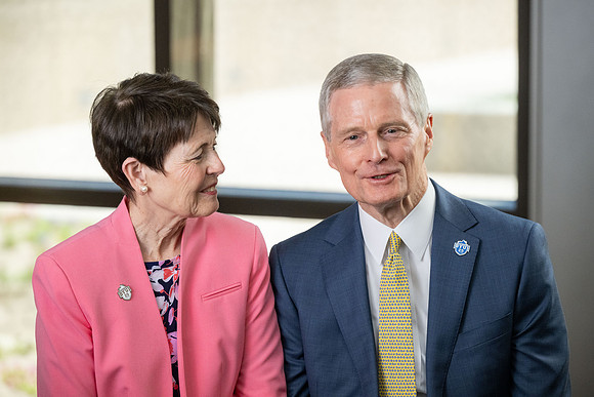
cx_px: 297
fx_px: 2228
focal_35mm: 135
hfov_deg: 15.2
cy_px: 198
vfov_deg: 10.2
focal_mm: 135
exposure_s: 1/400
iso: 2000
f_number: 4
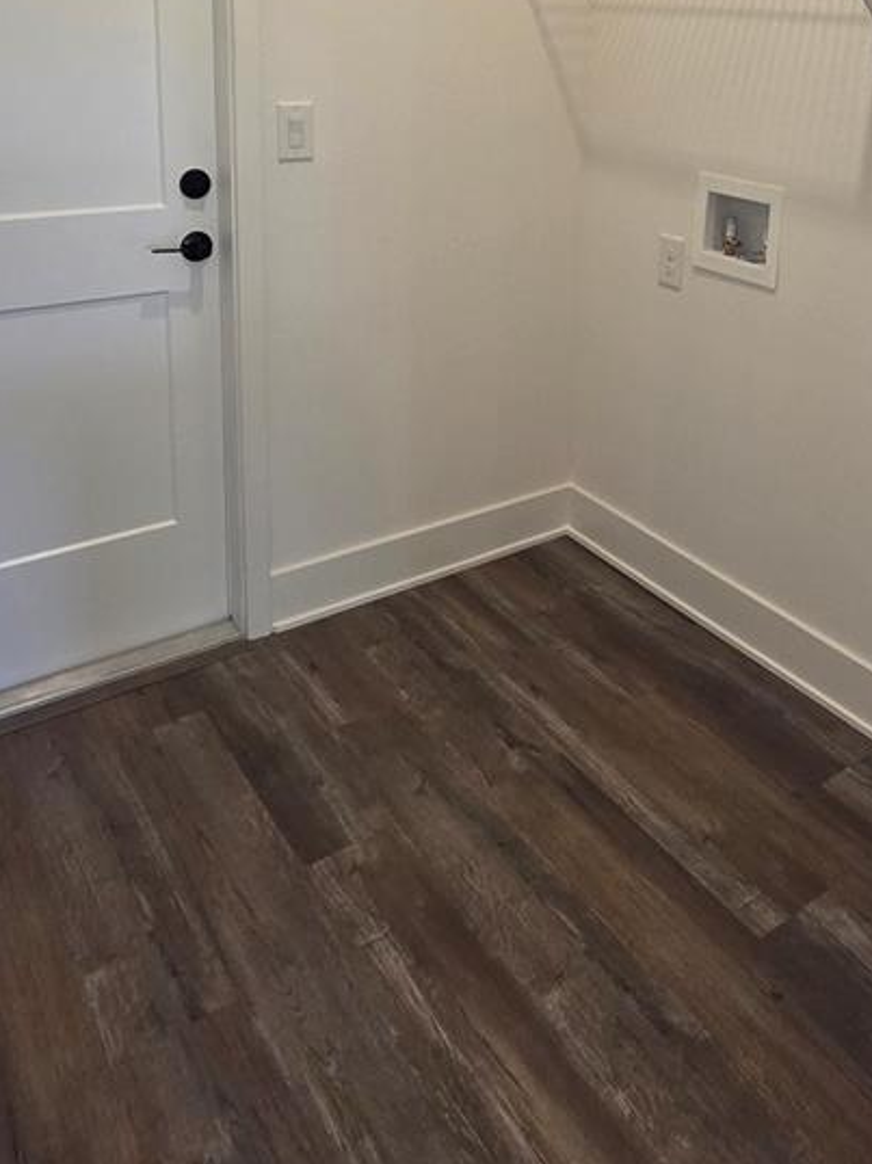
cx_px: 589
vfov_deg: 57.1
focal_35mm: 29
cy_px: 234
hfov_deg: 47.3
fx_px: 975
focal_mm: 2.2
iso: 200
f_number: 2.2
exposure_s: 1/60
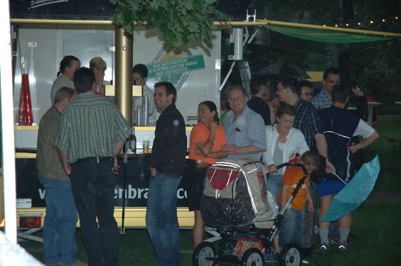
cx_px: 200
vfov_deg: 13.0
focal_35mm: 105
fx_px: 1169
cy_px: 133
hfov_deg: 19.5
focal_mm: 70
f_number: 4.5
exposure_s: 1/60
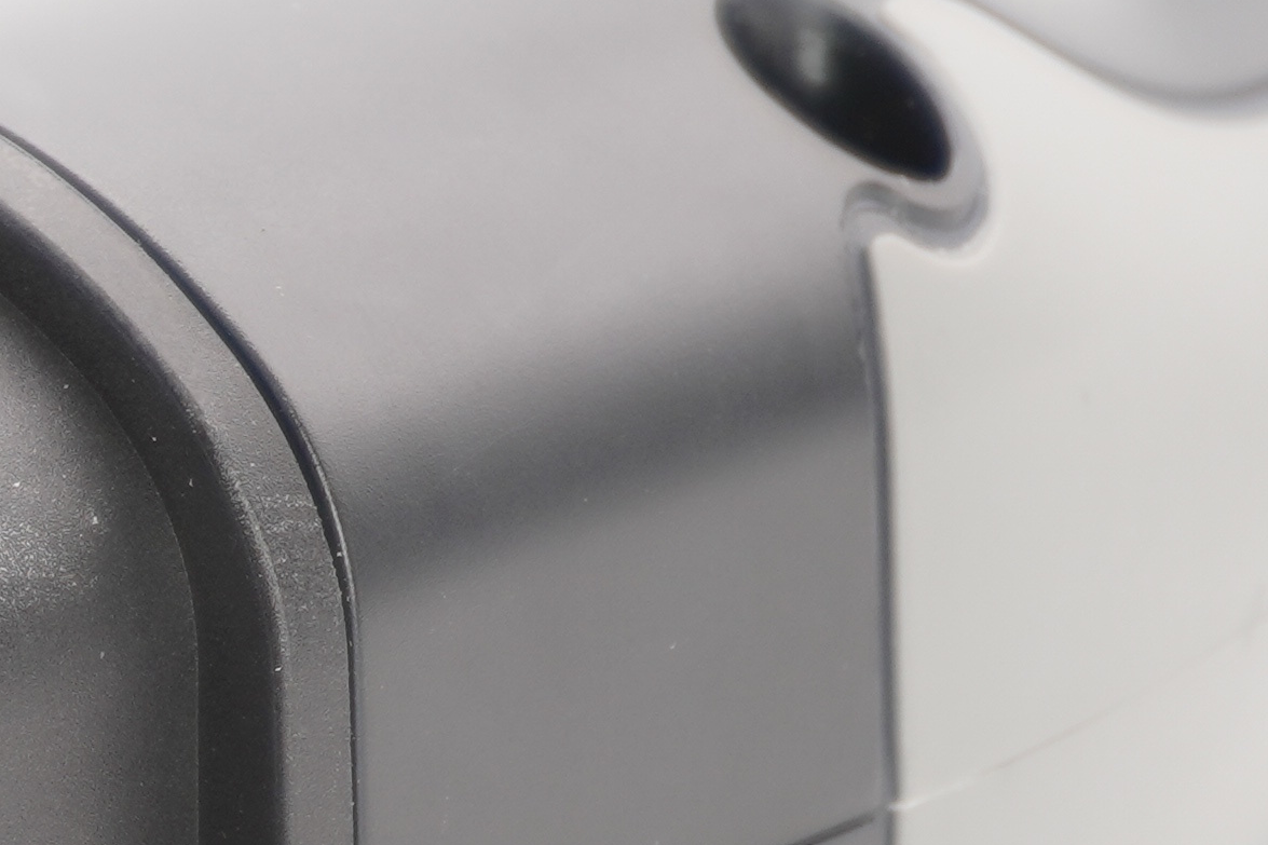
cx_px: -190
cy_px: 384
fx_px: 13487
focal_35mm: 383
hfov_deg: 5.4
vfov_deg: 3.6
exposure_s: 1/20
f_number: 5.6
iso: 100
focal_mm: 50
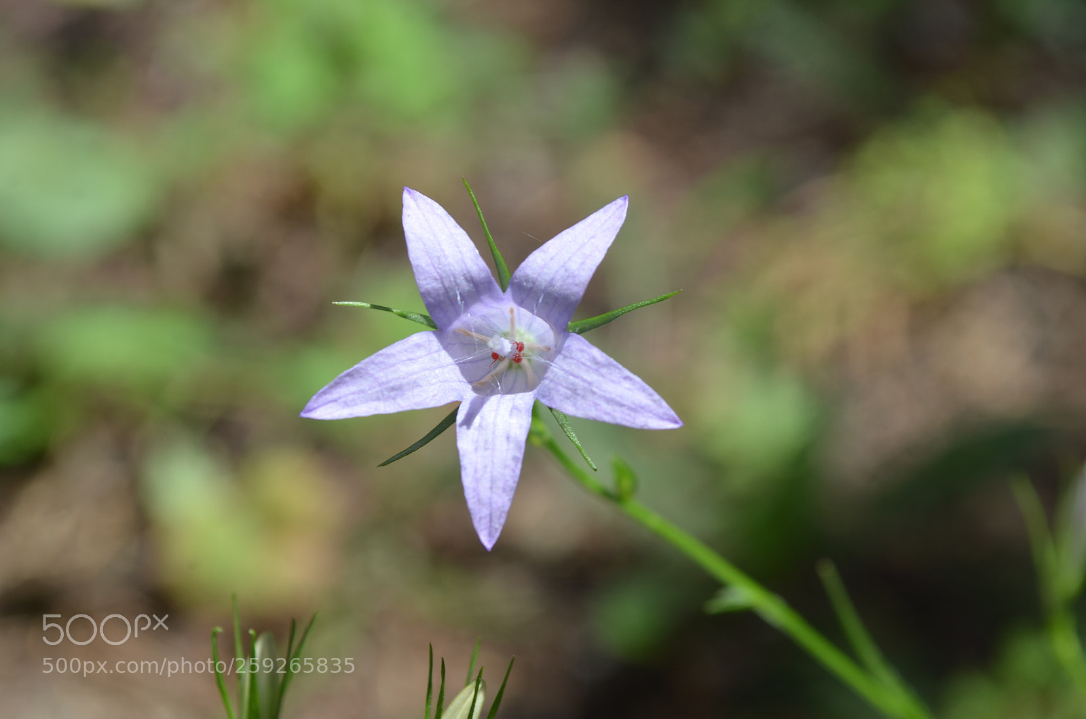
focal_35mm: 82
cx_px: 543
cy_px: 360
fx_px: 2483
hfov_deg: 24.7
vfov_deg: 16.5
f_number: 8
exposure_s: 1/160
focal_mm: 55
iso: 100
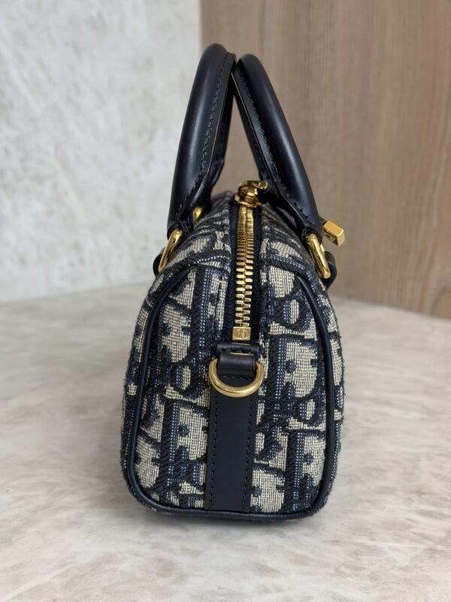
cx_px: 226
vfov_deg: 39.7
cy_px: 301
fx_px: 834
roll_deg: +1.2
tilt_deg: -12.4
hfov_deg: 30.3
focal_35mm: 48
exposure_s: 1/120
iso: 80
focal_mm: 6.76
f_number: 1.78
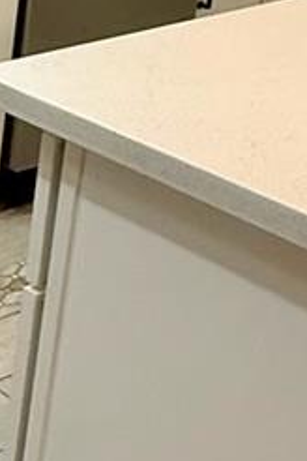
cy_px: 52
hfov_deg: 13.0
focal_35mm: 91
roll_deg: -0.7
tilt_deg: -19.3
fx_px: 1164
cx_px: -318
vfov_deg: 21.9
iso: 250
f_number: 2.2
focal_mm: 2.22
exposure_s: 1/120
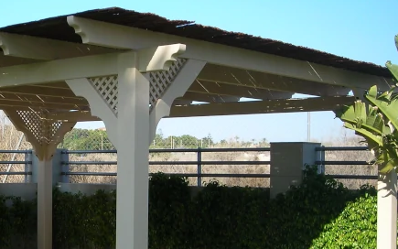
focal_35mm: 74
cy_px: 159
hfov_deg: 27.4
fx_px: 803
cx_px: 87
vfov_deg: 17.6
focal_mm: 6.3
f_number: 3.2
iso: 50
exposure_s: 1/390
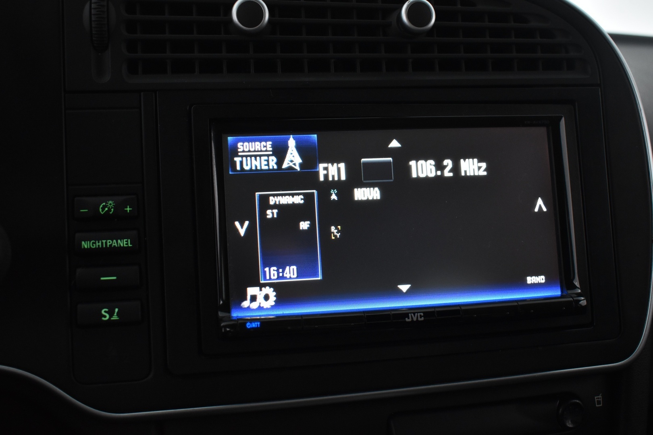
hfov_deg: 51.3
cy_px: 218
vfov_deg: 35.5
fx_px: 680
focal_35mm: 38
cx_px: 326
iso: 1600
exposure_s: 1/40
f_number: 4
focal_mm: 25
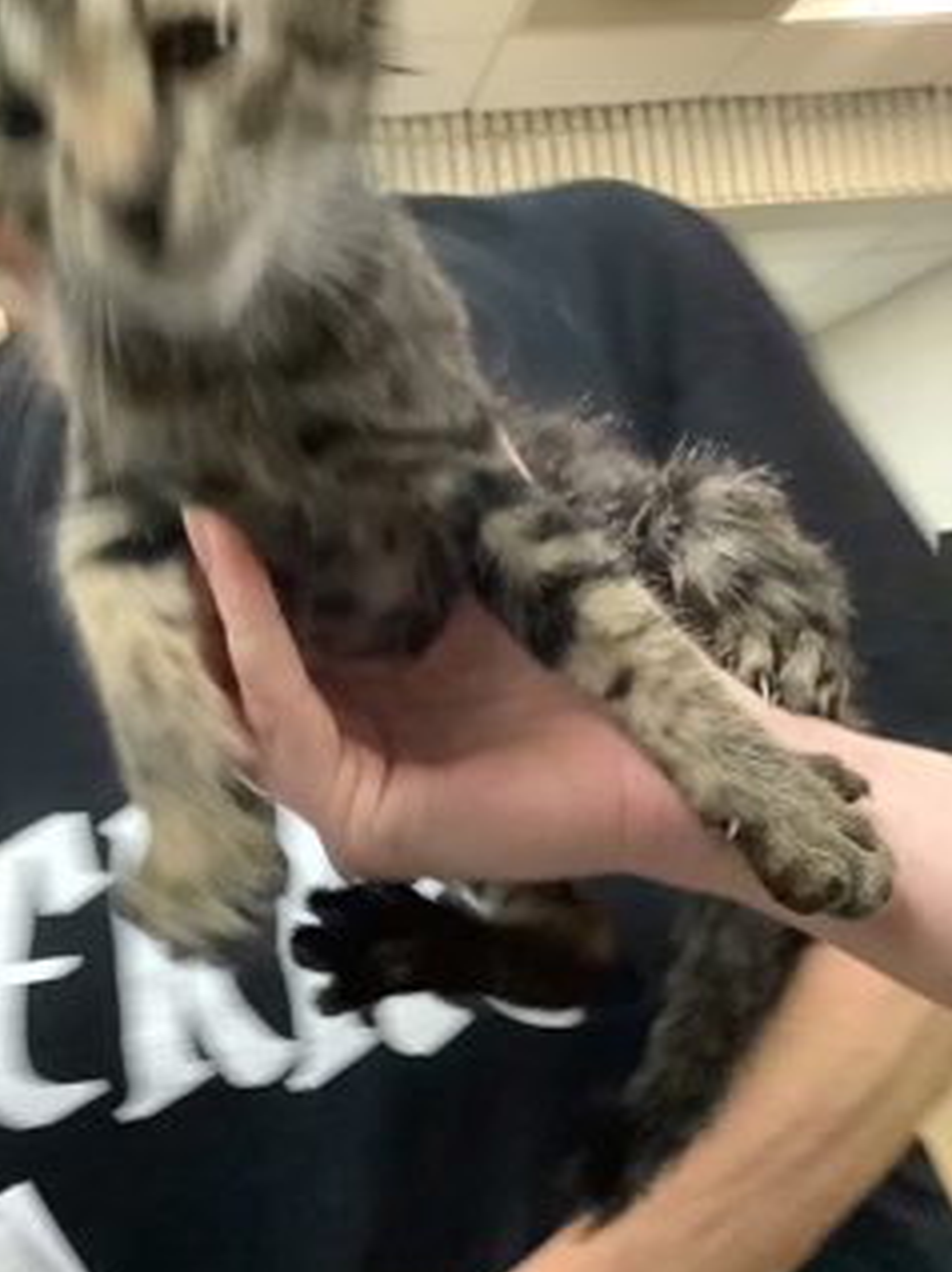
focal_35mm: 41
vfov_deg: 45.7
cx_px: 434
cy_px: 724
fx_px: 1505
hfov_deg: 35.1
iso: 320
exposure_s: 1/50
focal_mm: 3.3
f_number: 2.4
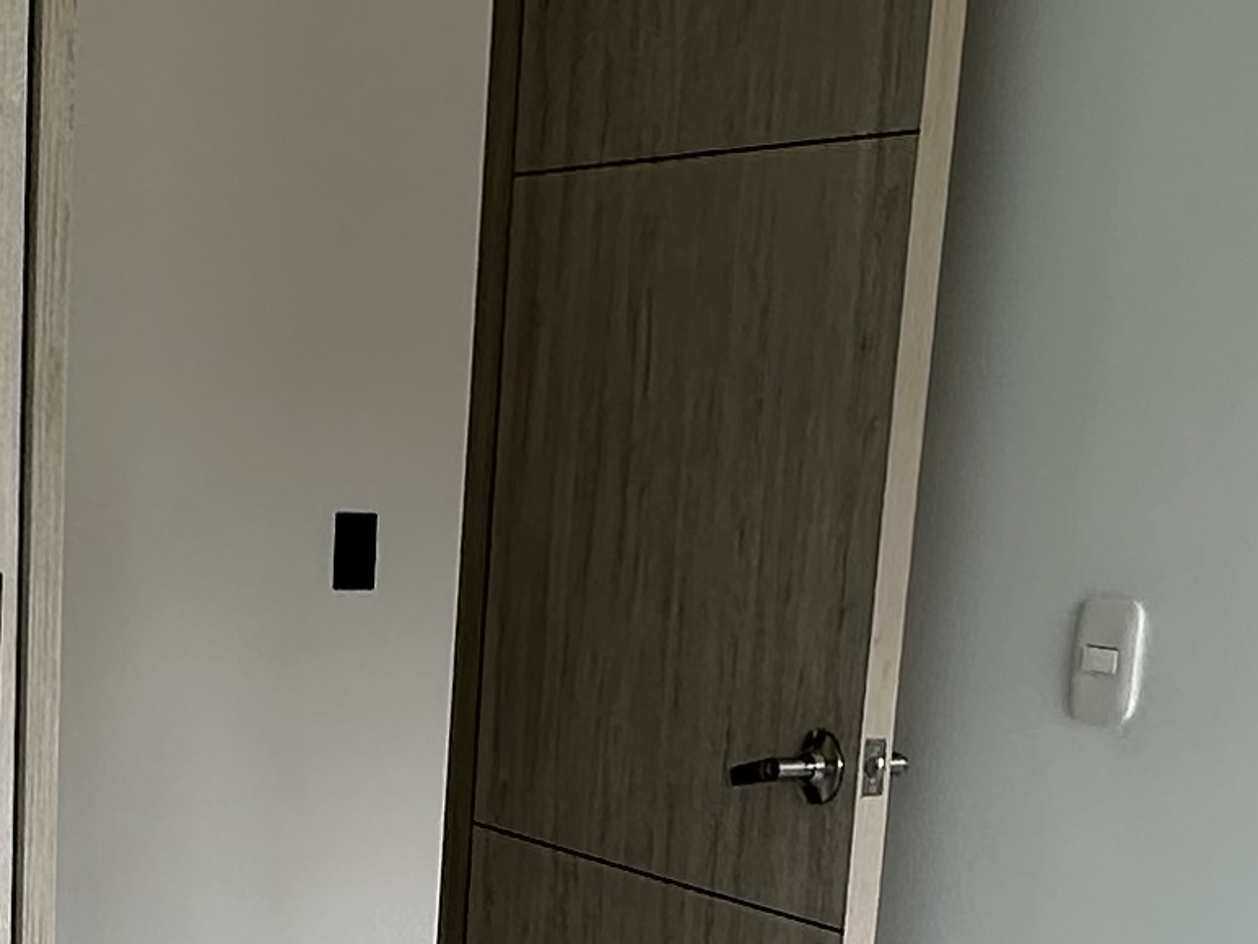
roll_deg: -1.8
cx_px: 316
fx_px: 2653
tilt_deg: -11.9
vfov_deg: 19.4
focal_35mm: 73
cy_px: 1027
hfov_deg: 26.3
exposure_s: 1/159
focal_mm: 2.22
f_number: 2.2
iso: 40
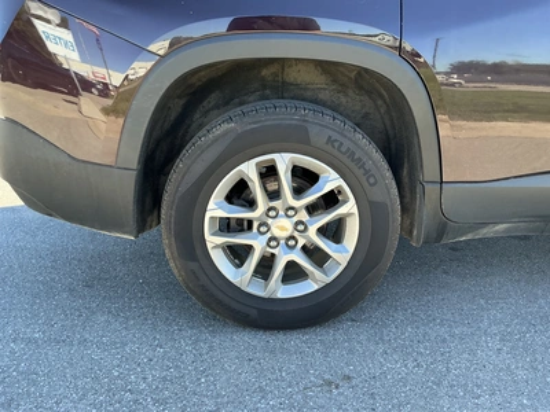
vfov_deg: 49.7
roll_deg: +2.6
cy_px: 206
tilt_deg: -12.7
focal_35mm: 28
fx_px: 445
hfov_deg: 63.4
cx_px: 275
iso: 25
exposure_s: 1/140
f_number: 1.8
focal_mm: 3
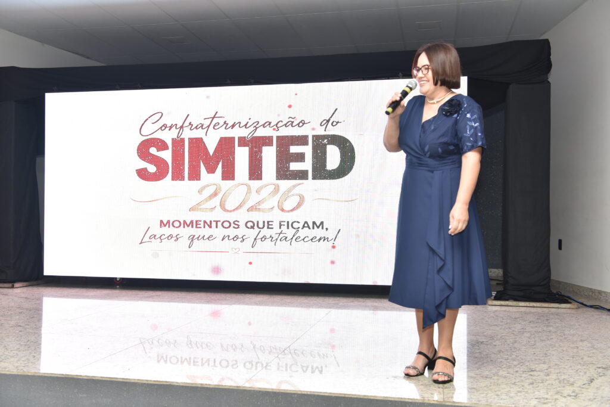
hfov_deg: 54.4
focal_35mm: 35
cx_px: 305
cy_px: 204
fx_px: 593
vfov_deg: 37.9
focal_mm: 35
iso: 1000
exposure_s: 1/160
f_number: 3.5
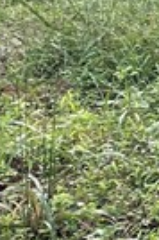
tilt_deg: -1.3
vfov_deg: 9.7
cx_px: 520
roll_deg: -1.0
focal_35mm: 207
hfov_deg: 6.0
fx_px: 1375
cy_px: -122
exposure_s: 1/318
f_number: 1.6
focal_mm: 4.2
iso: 32
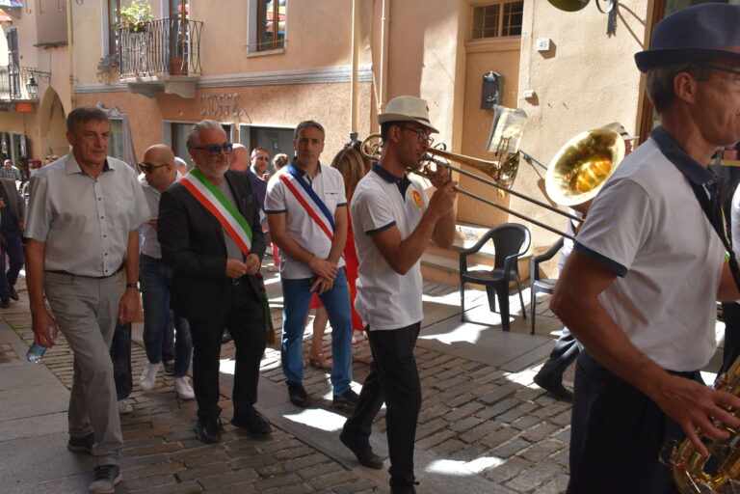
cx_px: 370
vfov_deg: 43.6
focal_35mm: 30
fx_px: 617
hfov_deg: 61.9
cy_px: 247
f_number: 8
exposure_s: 1/250
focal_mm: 20
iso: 400
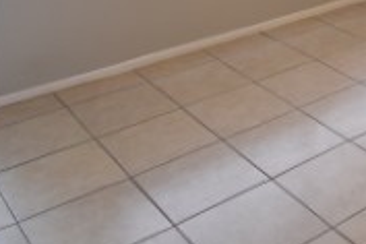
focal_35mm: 61
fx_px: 620
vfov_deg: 18.3
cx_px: 418
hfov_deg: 29.2
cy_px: -174
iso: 800
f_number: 3.5
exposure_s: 1/30
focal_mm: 10
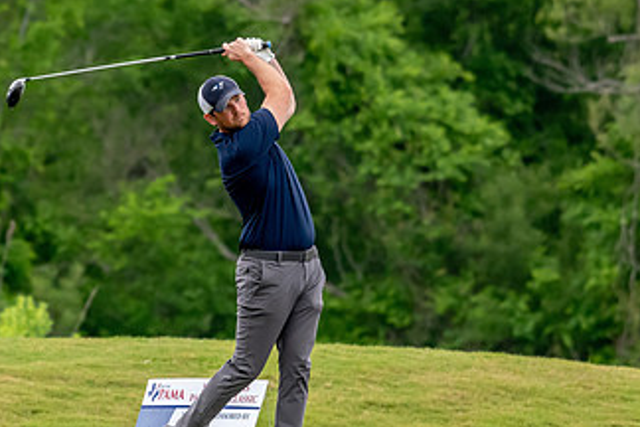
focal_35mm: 779
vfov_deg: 1.8
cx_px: 176
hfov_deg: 2.6
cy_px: 201
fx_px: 13848
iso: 2000
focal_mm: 290
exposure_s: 1/2000
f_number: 5.6
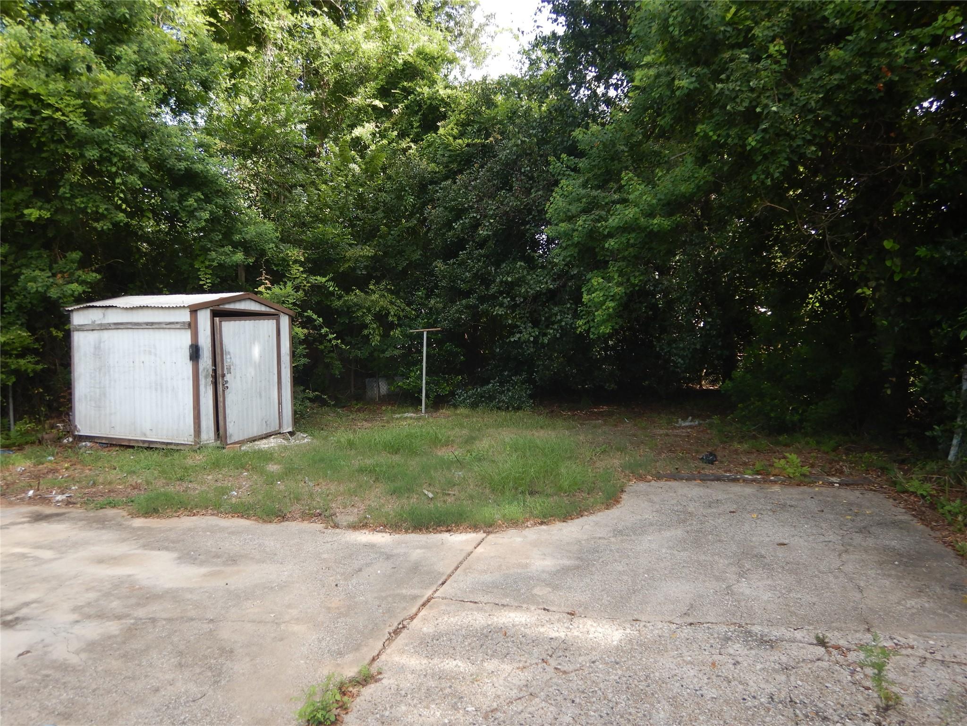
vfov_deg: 56.8
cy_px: 363
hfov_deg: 71.6
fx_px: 670
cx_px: 484
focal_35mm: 24
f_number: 2.8
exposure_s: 1/250
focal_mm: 4.3
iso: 125
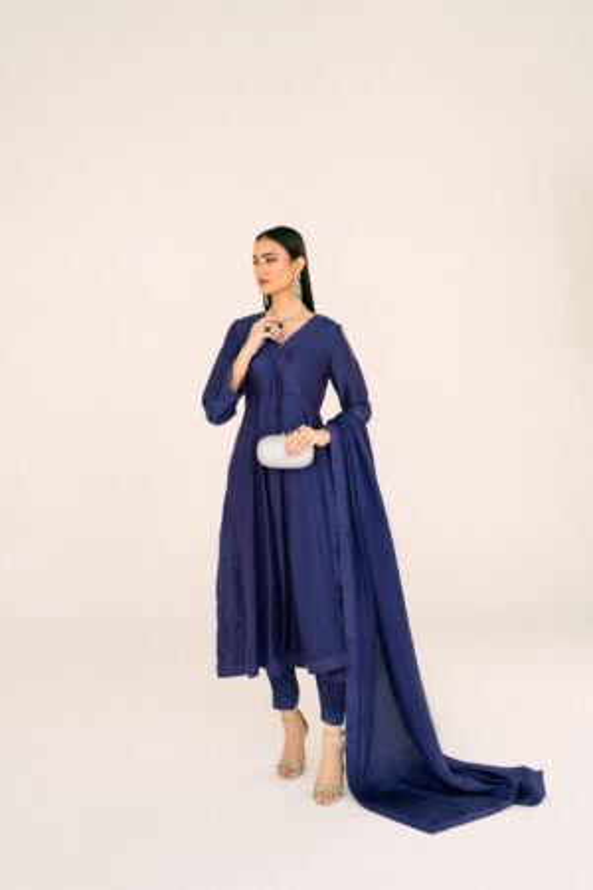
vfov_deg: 39.6
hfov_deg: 27.0
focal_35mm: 50
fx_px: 1235
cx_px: 296
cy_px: 445
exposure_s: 1/200
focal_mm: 50
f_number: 4
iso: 100
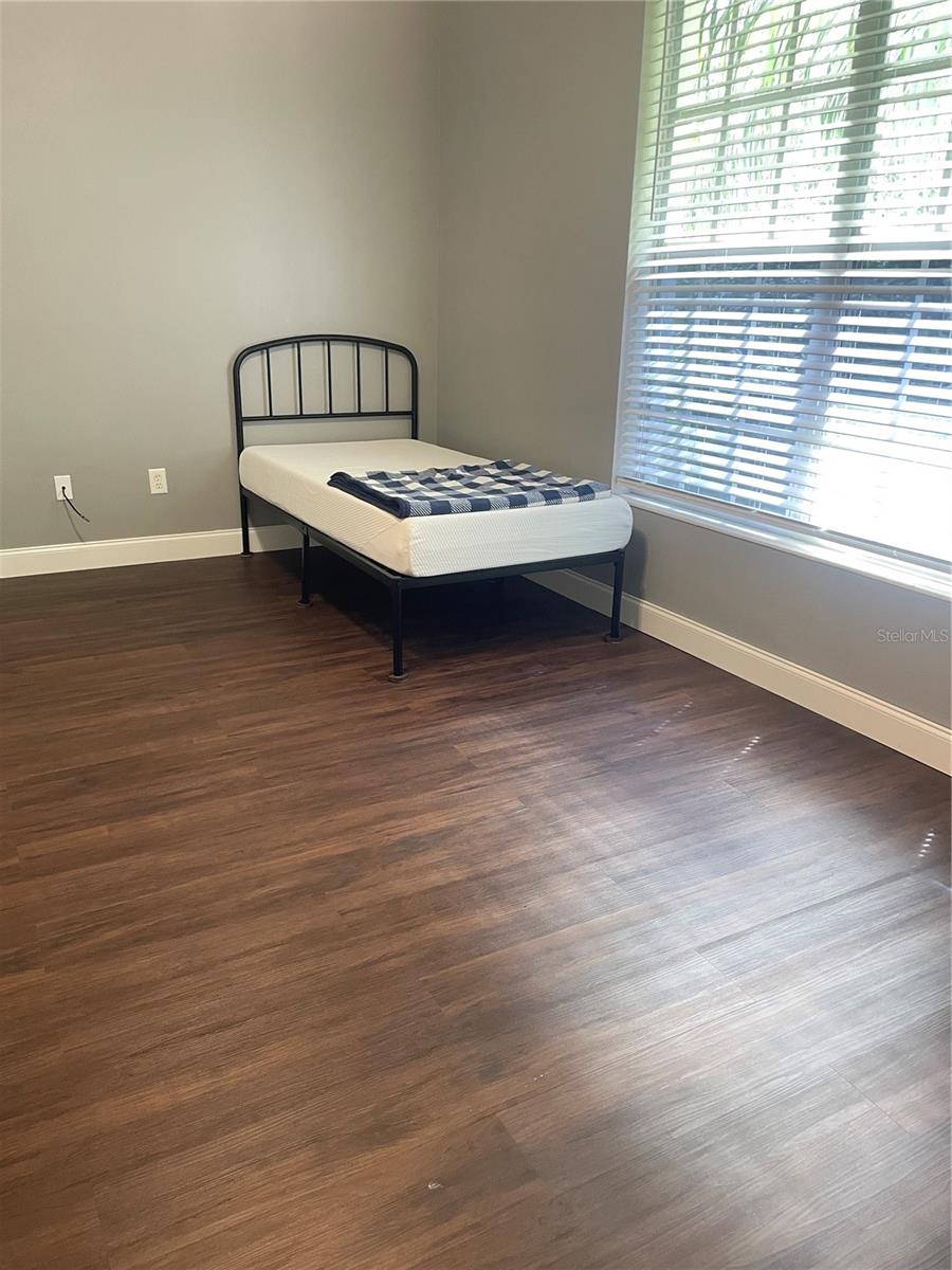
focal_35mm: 26
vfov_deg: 67.3
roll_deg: -1.7
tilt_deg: -19.6
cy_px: 635
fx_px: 953
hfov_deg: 53.1
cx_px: 476
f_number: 1.6
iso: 250
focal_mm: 4.2
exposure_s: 1/60
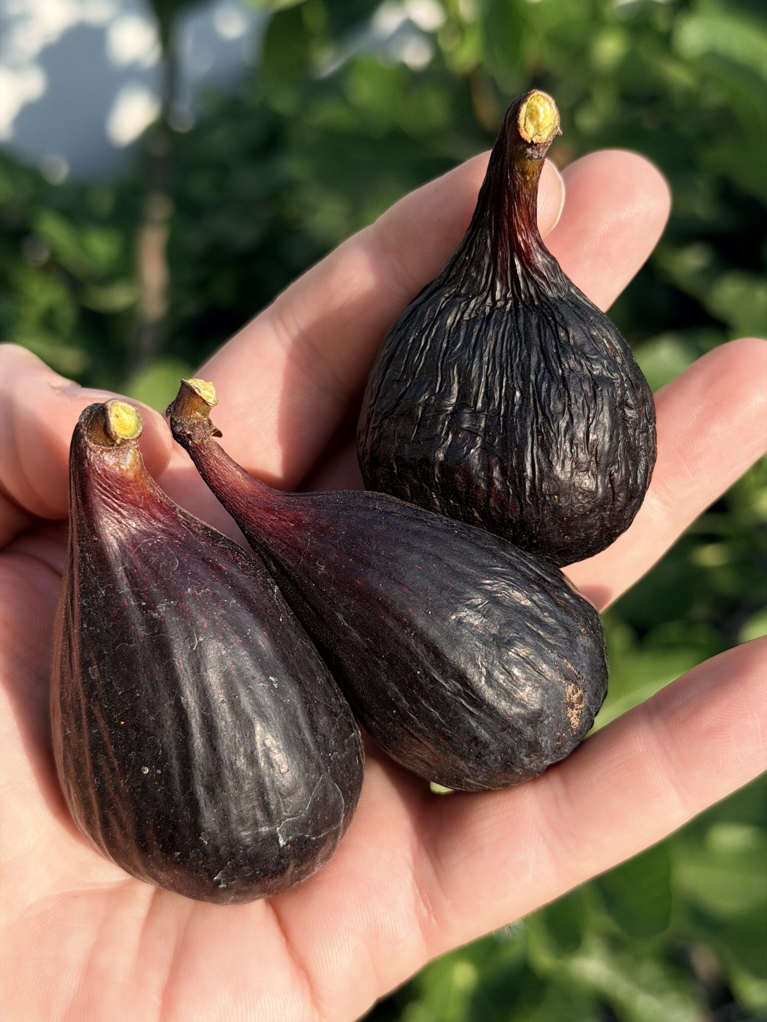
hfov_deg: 30.3
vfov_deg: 39.7
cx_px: 384
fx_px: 1418
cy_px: 511
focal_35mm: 48
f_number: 1.78
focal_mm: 6.76
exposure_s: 1/2976
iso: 64
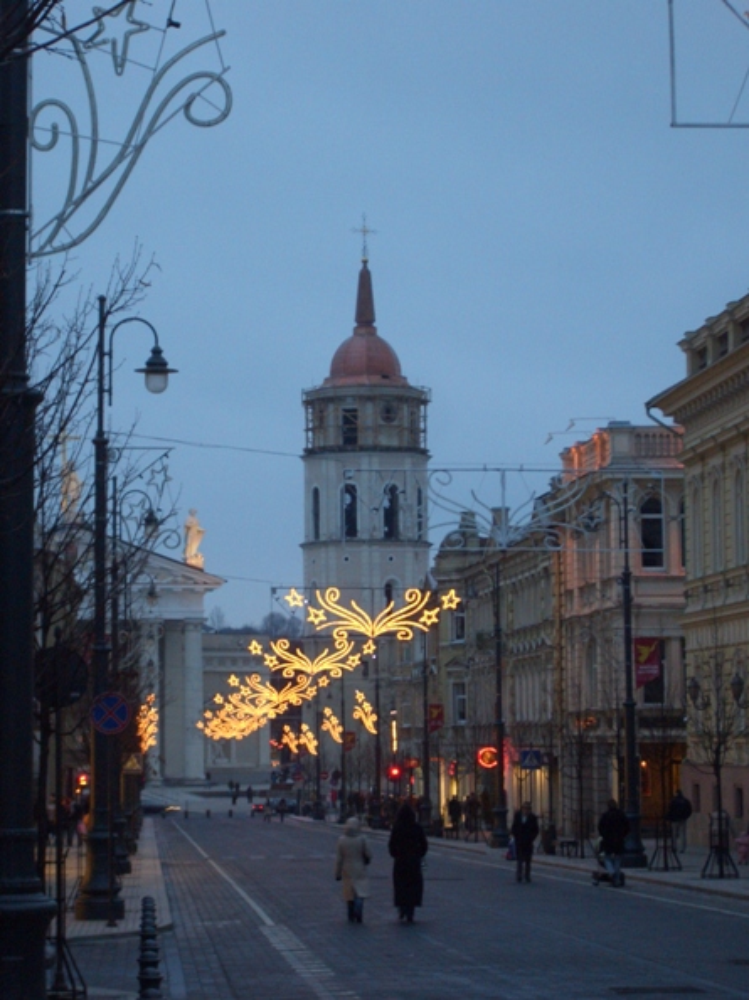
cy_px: 500
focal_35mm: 105
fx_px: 3031
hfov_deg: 14.1
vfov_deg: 18.7
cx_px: 374
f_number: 4.8
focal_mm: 17.4
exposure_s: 1/8
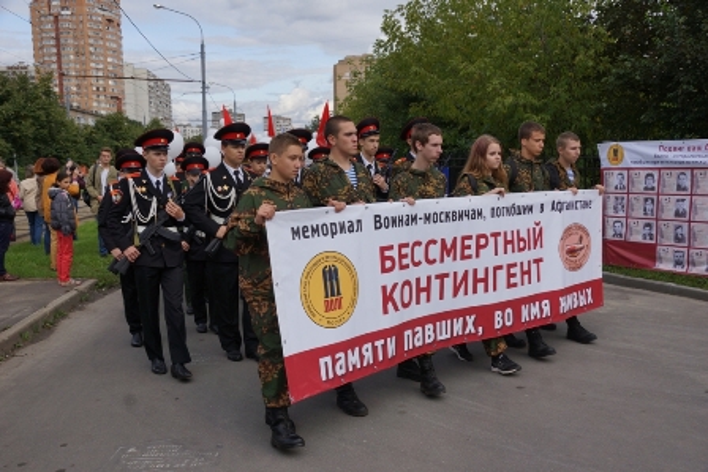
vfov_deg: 36.9
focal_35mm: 36
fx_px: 708
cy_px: 236
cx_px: 354
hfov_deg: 53.1
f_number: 8
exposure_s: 1/320
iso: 125
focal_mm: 24
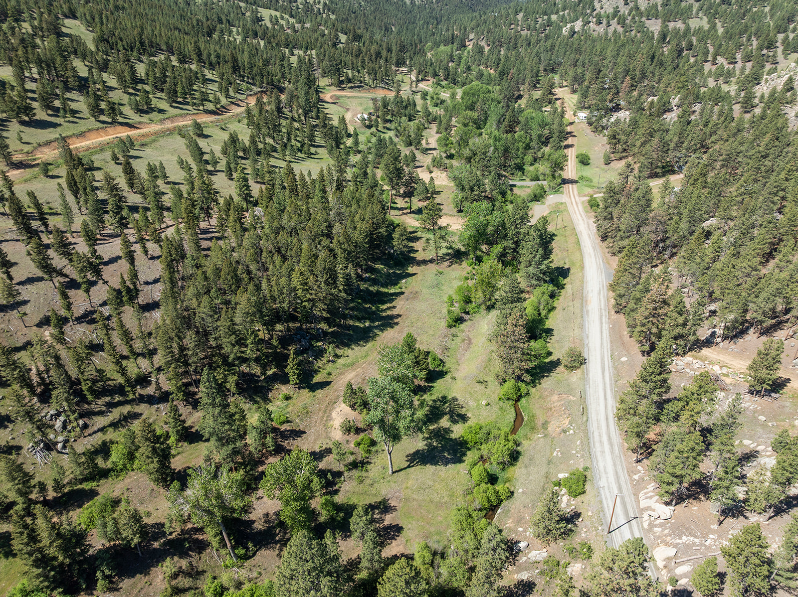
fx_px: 553
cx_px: 399
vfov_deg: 56.8
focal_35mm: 24
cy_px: 298
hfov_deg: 71.6
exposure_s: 1/80
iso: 100
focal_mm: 12.29
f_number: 2.8
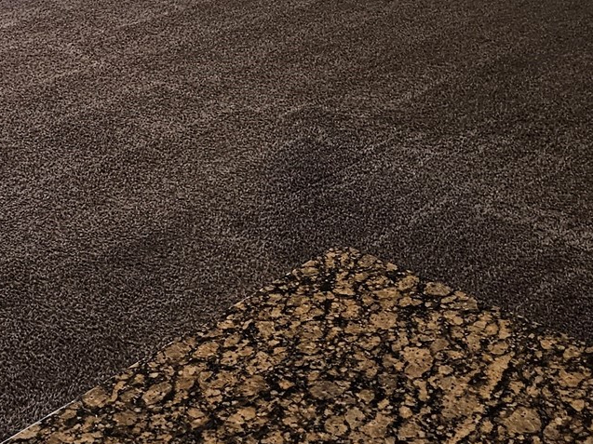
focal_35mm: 74
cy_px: -215
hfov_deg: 25.5
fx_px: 1267
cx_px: 50
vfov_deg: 17.9
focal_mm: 6.3
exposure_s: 1/120
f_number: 1.7
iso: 160
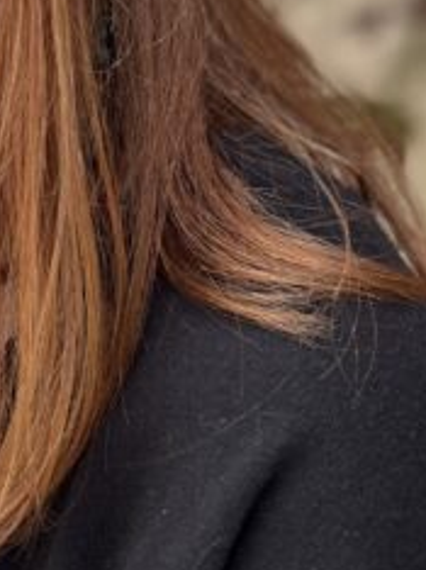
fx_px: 1874
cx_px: -146
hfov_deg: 12.5
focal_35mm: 114
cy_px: 0
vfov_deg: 16.9
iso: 50
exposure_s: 1/440
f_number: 1.6
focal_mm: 5.1
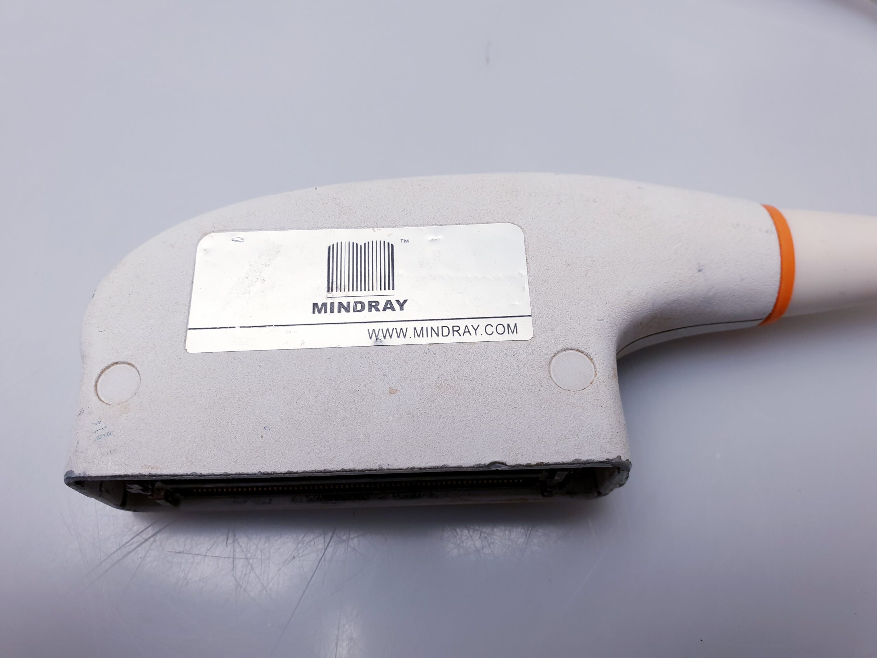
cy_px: 329
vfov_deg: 53.1
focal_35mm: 26
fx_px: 659
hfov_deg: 67.3
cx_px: 438
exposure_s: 1/100
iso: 80
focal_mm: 4.3
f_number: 2.4
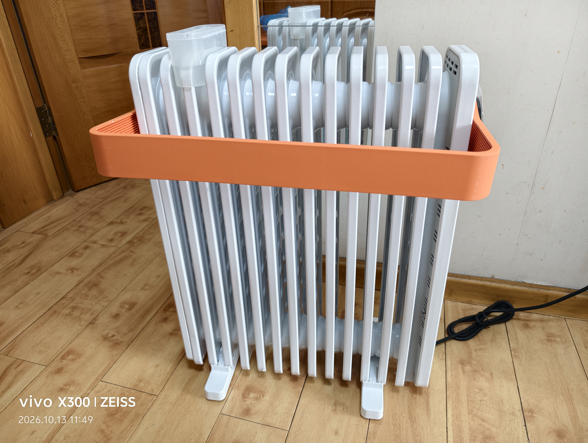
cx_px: 294
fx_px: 391
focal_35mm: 23
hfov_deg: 73.8
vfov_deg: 59.0
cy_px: 222
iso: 739
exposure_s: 1/50
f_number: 1.68
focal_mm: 6.25
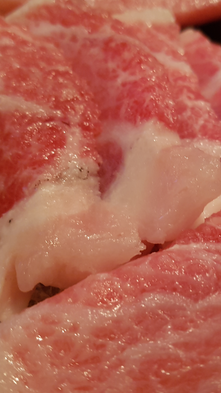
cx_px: 182
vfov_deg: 50.5
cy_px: 198
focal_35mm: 40
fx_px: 417
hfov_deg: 28.9
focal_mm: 4.2
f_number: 1.7
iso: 250
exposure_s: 1/24
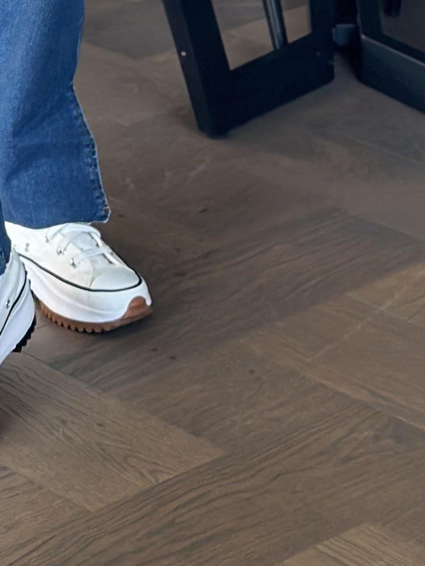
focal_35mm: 180
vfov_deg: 10.3
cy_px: -472
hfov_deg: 8.2
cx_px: -59
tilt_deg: -18.3
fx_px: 2947
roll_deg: +2.2
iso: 125
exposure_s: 1/65
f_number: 1.78
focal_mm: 6.86
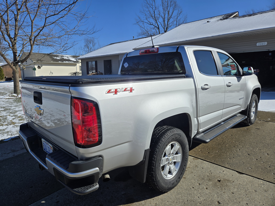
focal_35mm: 23
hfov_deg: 73.9
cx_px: 138
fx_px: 183
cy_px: 103
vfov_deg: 58.9
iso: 25
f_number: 1.8
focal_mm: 5.4
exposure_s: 1/5259
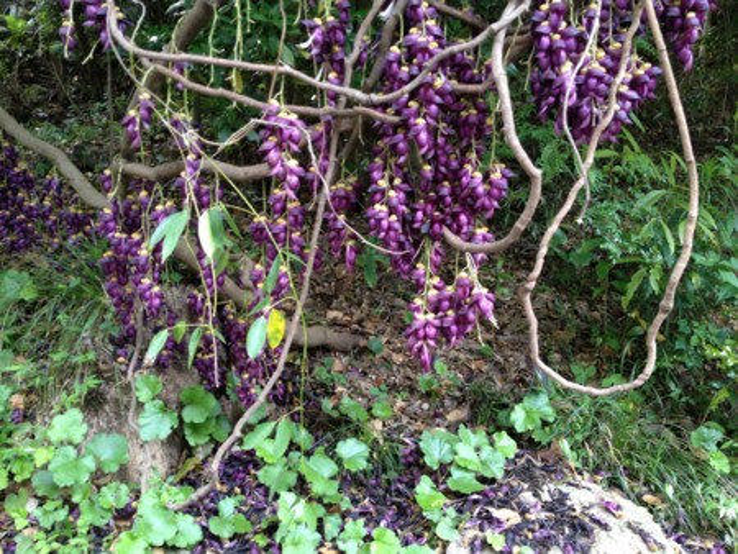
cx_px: 369
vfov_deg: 40.7
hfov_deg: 52.6
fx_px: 747
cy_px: 277
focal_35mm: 35
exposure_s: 1/20
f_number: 2.4
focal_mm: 4.28
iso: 100
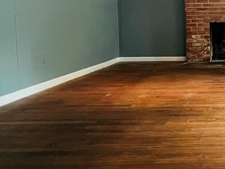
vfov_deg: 34.2
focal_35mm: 41
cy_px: 37
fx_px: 266
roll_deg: +0.2
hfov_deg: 39.0
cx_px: 238
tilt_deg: -4.9
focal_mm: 1.57
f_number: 1.8
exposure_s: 1/60
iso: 640
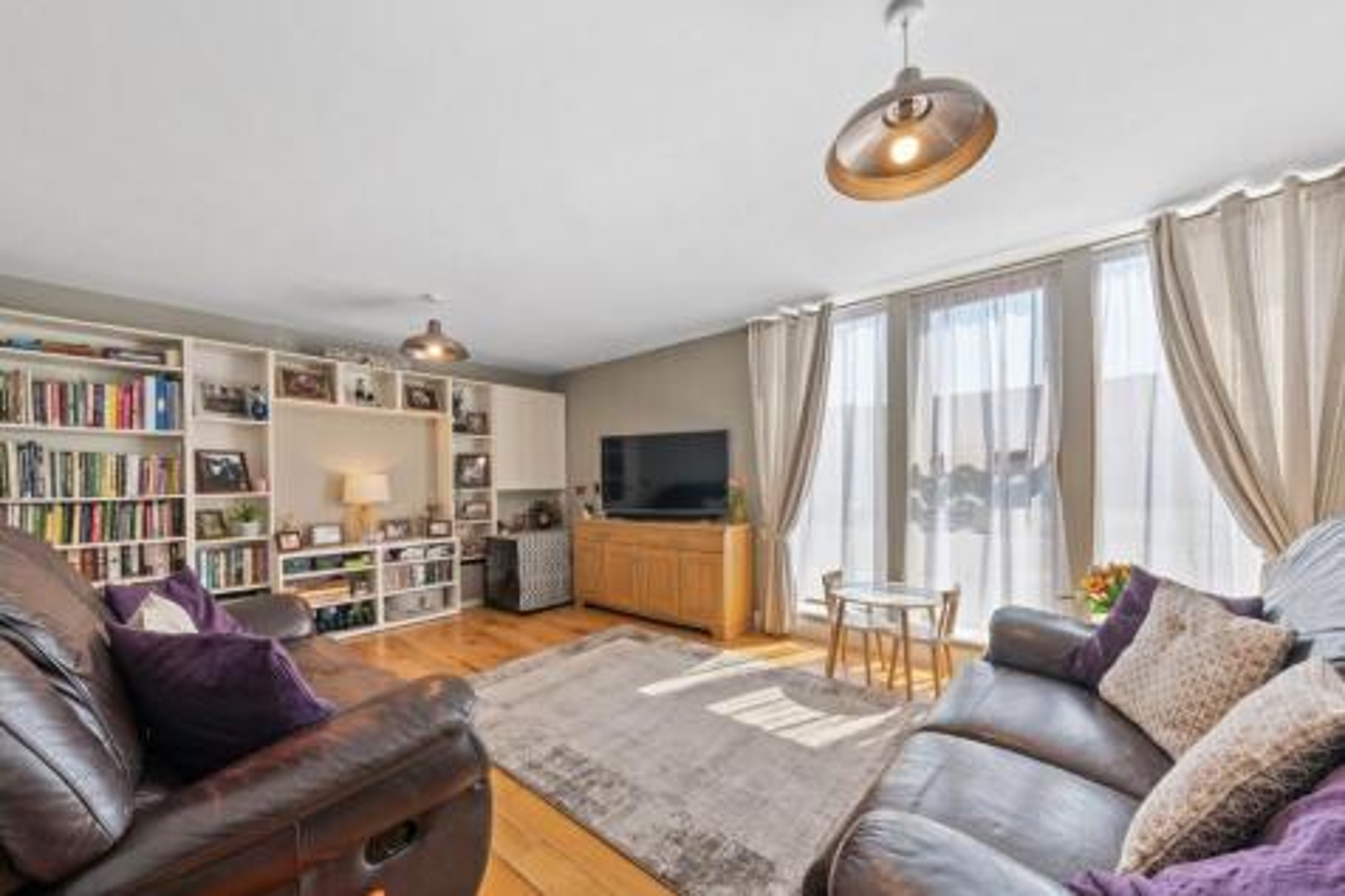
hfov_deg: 112.6
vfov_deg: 90.0
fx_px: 448
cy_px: 448
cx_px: 672
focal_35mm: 12
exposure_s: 1/20
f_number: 11
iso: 640
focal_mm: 12
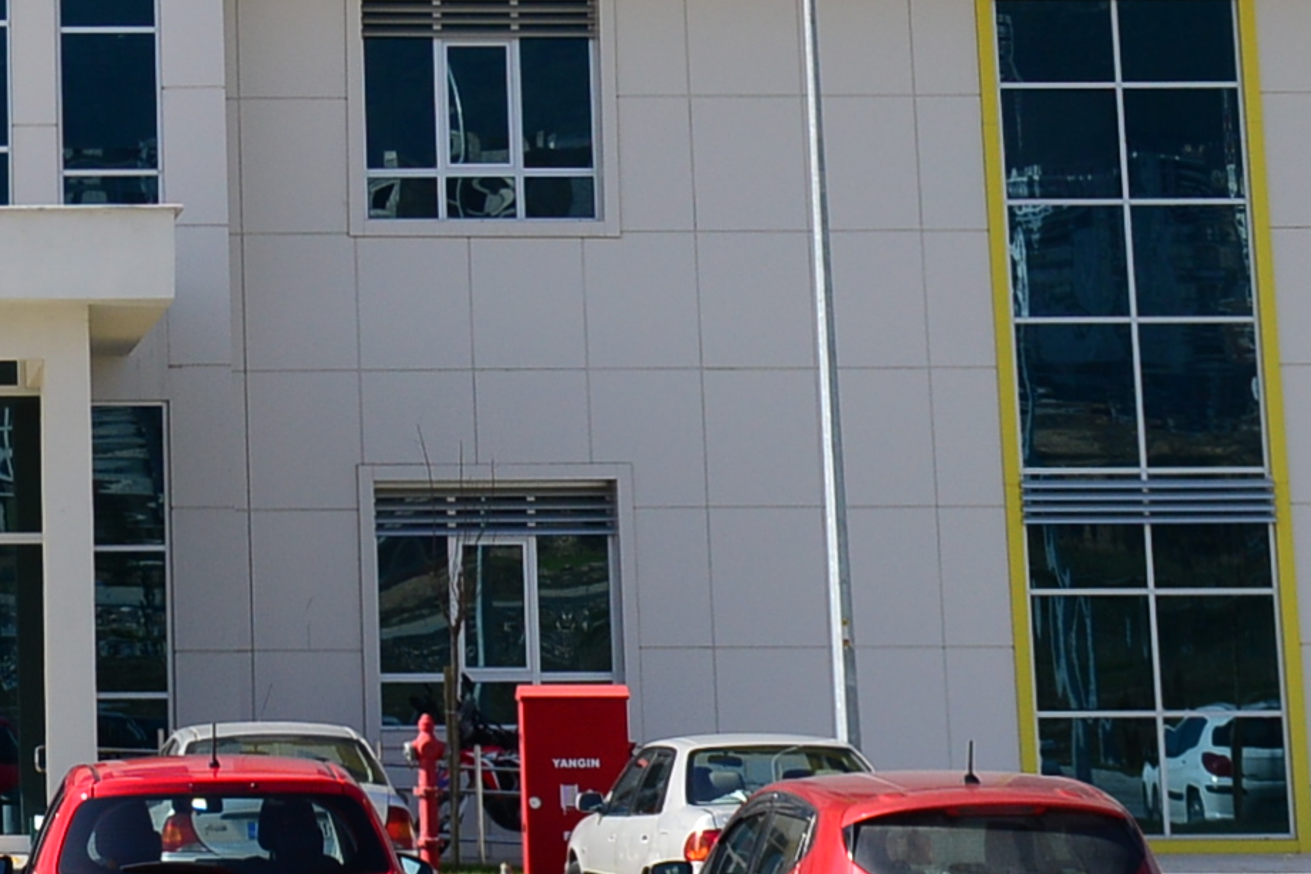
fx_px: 5243
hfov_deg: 13.9
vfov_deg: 9.1
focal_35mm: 144
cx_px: -202
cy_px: -686
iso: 250
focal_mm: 24
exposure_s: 1/1250
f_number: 5.6
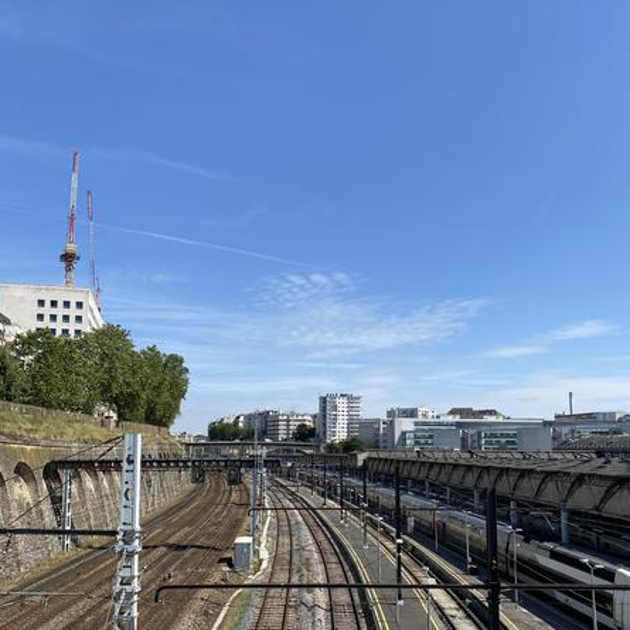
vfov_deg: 52.2
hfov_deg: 52.5
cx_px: 314
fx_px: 638
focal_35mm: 31
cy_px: 375
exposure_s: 1/2967
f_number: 1.8
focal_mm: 4.25
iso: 32
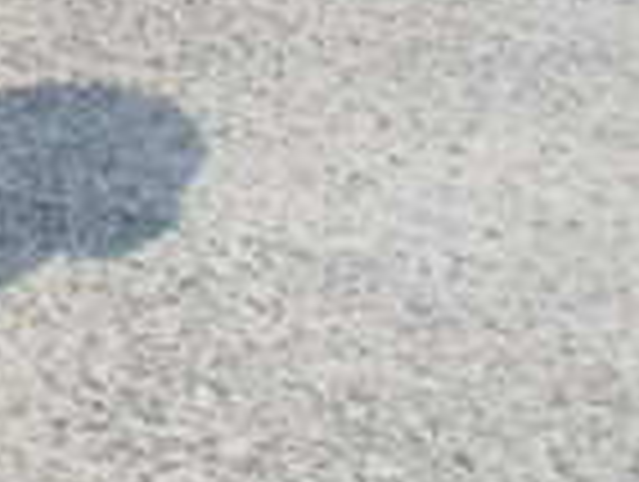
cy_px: -212
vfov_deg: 5.4
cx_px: -1404
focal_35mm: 274
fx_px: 5067
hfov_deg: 6.5
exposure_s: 1/180
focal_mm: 6.3
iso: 80
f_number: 8.4
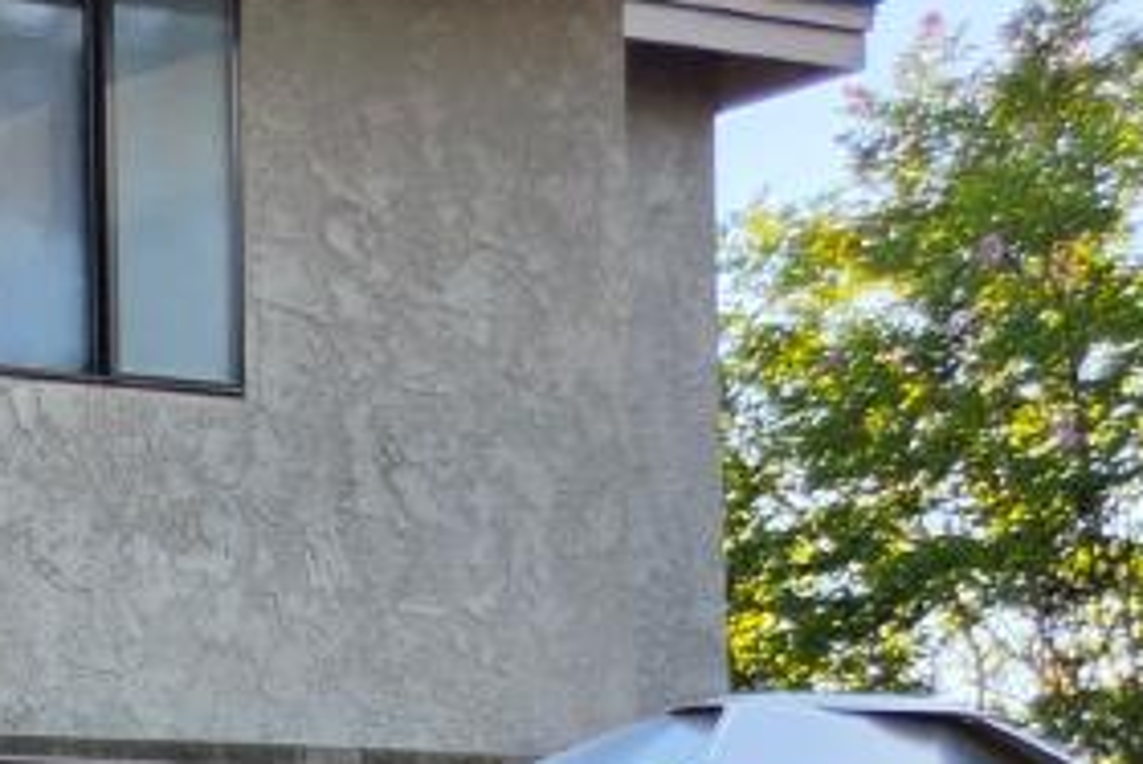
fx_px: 4066
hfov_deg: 12.4
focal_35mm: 128
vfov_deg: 10.2
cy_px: 1354
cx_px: -1661
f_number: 1.8
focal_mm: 5.4
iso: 80
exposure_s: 1/1157
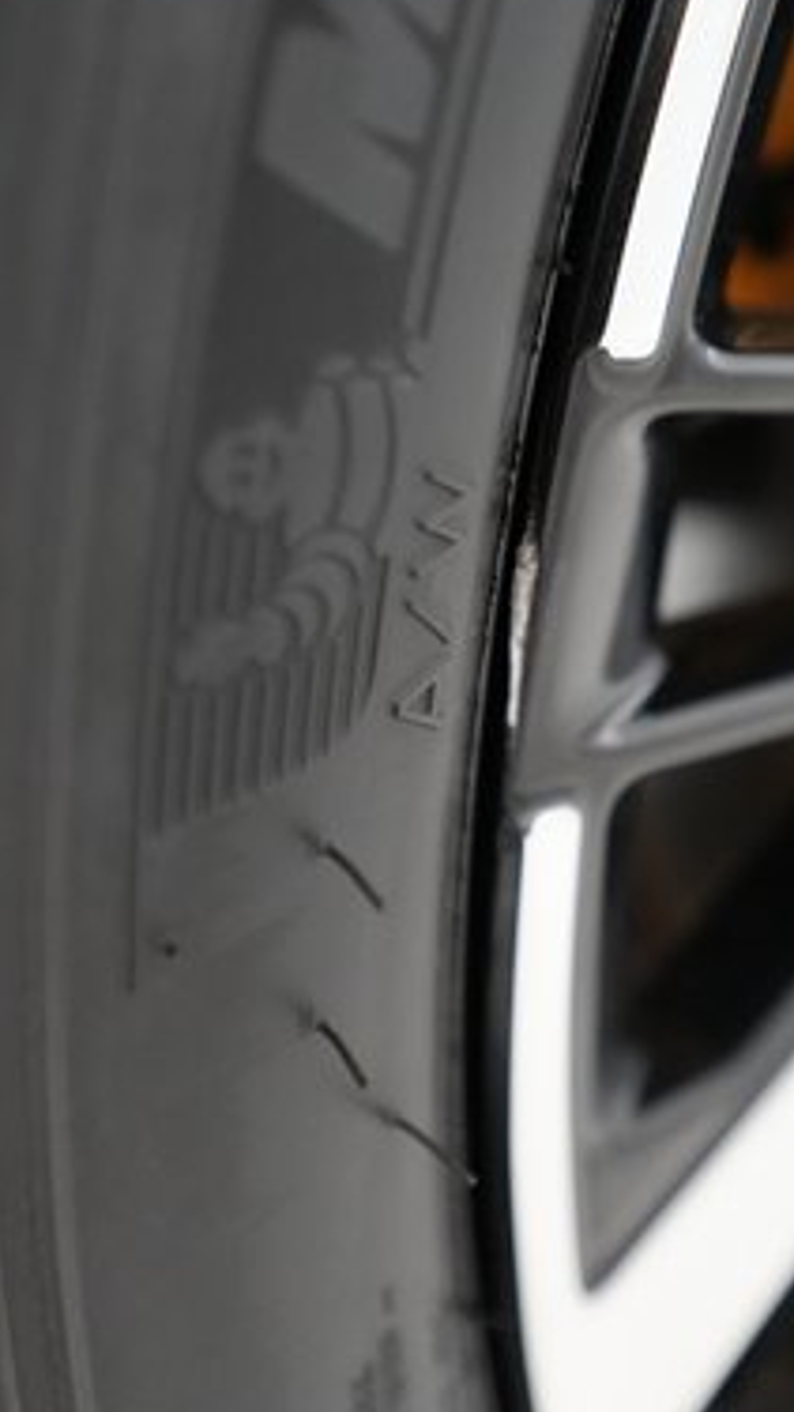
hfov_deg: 23.8
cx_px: 557
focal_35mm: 50
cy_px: 625
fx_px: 1871
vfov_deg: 41.3
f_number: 2.8
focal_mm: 28
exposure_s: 1/250
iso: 5000
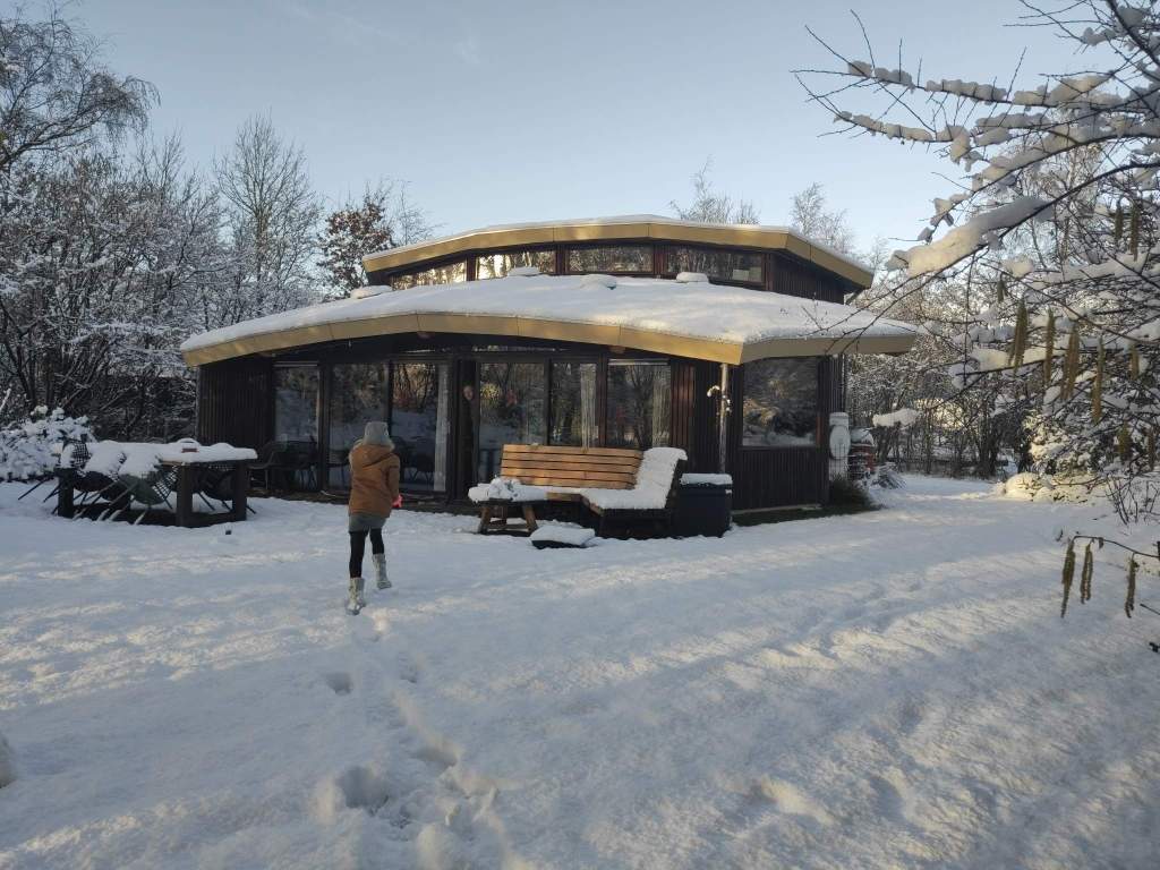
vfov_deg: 56.8
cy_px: 435
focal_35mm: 24
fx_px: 804
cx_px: 580
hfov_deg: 71.6
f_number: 1.8
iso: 100
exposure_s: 1/668
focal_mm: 5.56
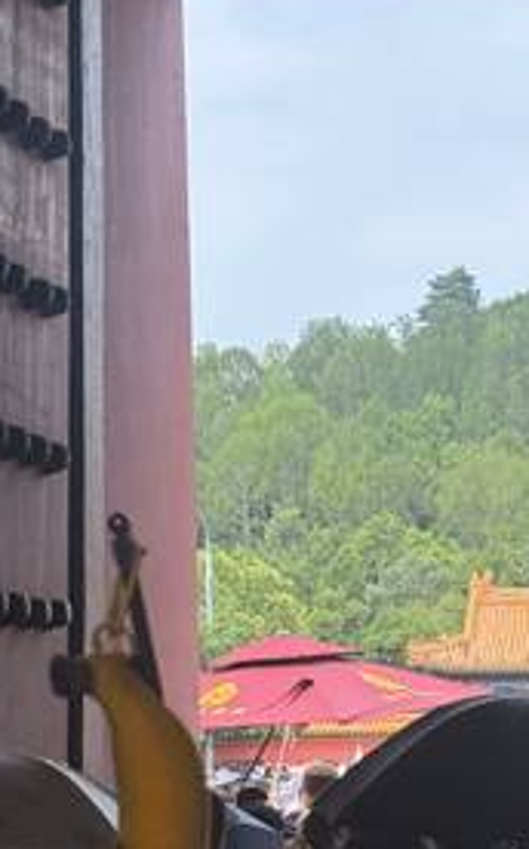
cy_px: 412
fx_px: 2728
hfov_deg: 10.9
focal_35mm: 118
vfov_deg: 17.7
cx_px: 658
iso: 64
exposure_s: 1/1770
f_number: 1.78
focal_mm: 6.76
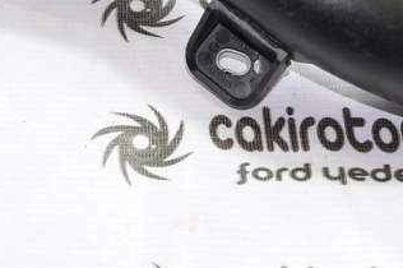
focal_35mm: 111
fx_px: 1241
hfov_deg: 18.2
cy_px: -78
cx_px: 59
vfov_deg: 12.0
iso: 200
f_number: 4
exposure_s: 1/15
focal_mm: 26
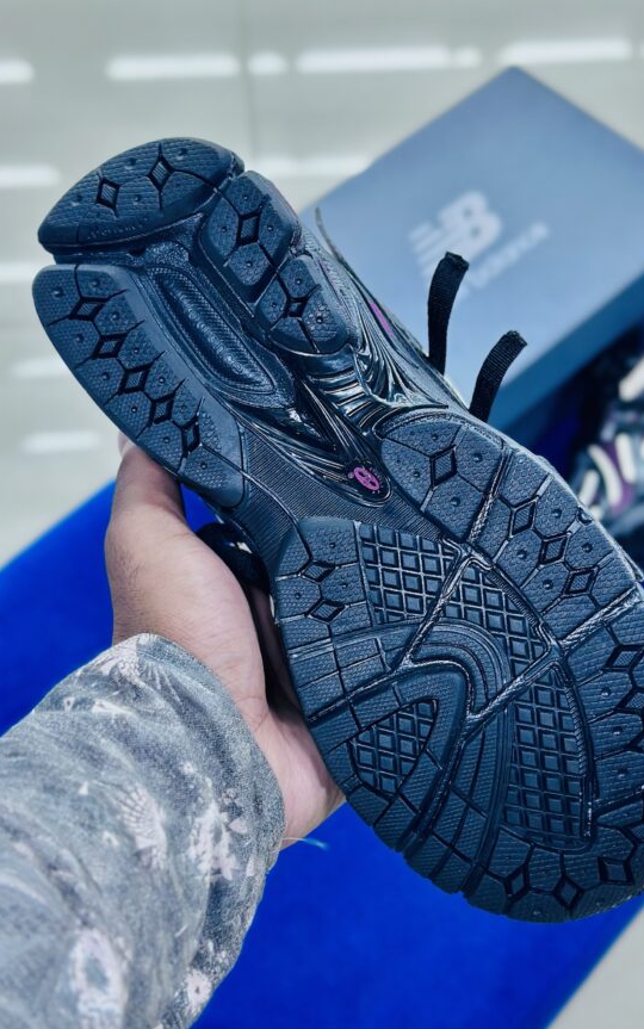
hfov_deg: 23.5
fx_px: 1543
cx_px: 391
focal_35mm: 55
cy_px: 535
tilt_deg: -57.1
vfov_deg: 36.9
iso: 160
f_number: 1.78
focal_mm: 6.86
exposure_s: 1/100
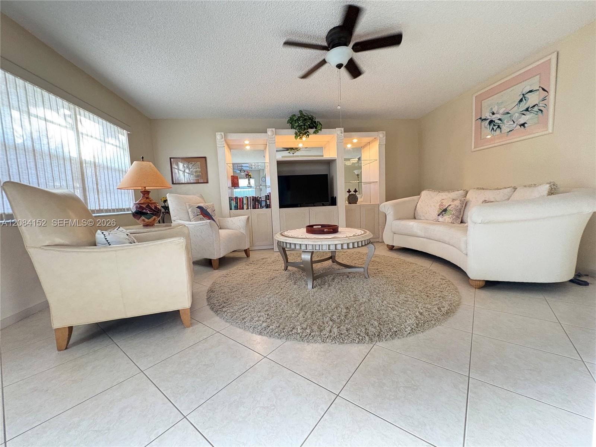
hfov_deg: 102.1
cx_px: 298
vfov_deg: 85.7
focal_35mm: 14
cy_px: 224
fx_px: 241
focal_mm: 2.22
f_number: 2.2
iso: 640
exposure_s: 1/60
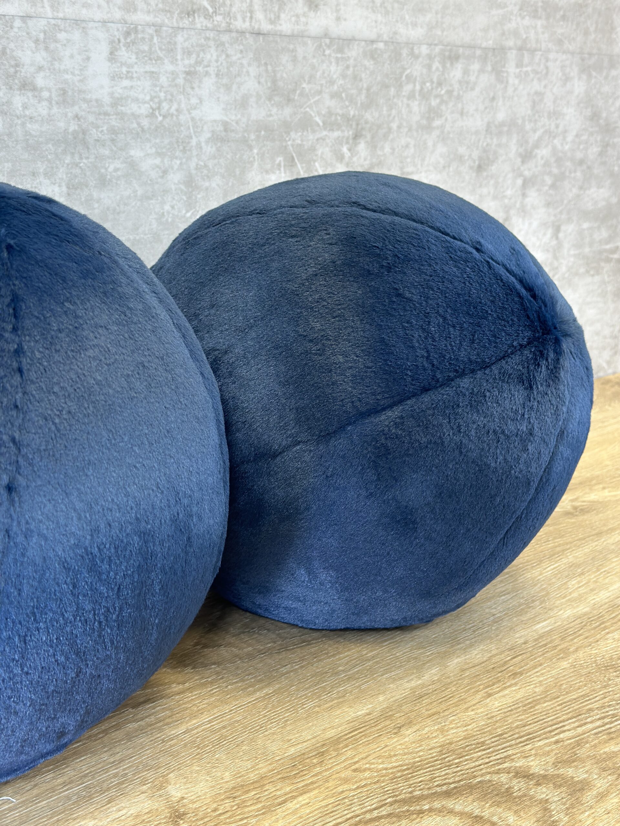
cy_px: 413
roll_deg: -3.4
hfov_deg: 30.3
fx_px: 1146
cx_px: 310
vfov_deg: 39.7
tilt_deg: -17.2
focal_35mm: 48
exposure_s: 1/60
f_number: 1.78
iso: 80
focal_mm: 6.86
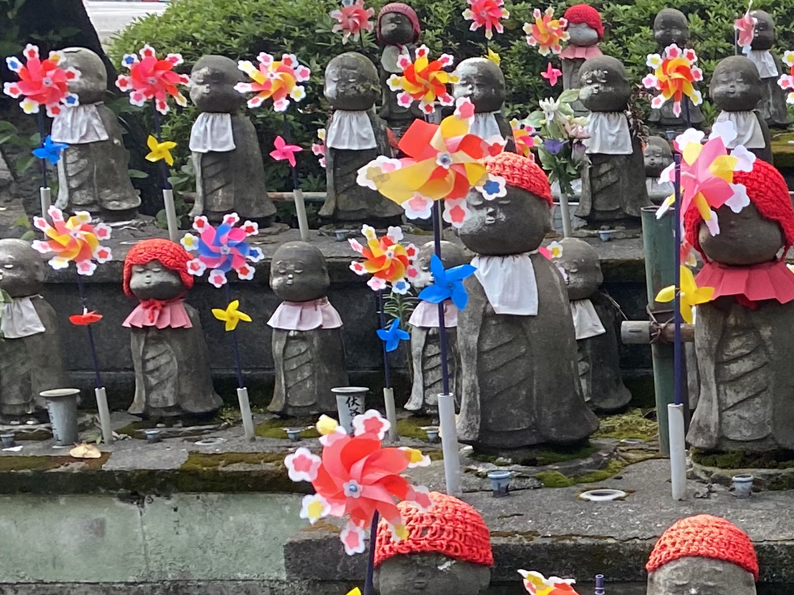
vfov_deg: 16.5
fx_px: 2018
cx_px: 1173
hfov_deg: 19.5
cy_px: 552
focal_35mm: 88
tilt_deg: -13.4
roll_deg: -0.2
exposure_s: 1/121
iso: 100
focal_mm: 4.25
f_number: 1.8
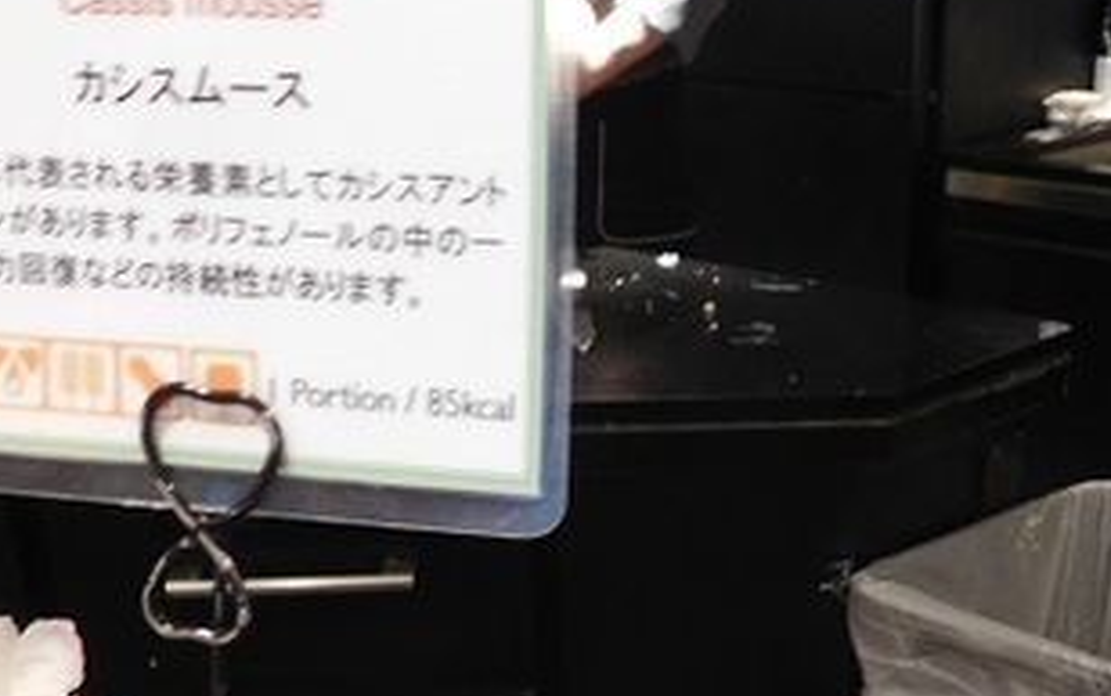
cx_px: 721
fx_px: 1667
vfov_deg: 22.0
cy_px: 811
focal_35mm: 55
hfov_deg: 36.6
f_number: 3.4
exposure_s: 1/8
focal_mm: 4.5
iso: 400
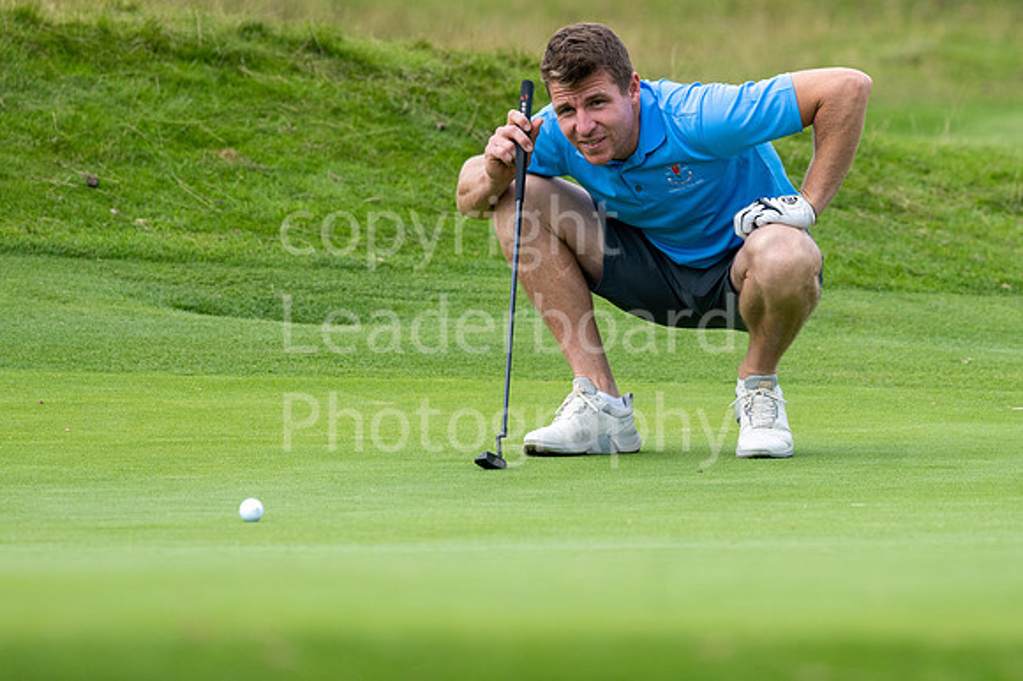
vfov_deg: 2.4
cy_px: 256
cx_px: 639
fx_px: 15965
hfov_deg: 3.7
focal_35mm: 562
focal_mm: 300
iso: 160
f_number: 5
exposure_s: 1/500
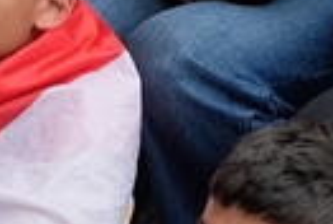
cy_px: -374
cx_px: -496
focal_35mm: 265
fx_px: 2457
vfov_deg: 5.0
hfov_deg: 7.2
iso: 800
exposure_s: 1/1500
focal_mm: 34
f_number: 4
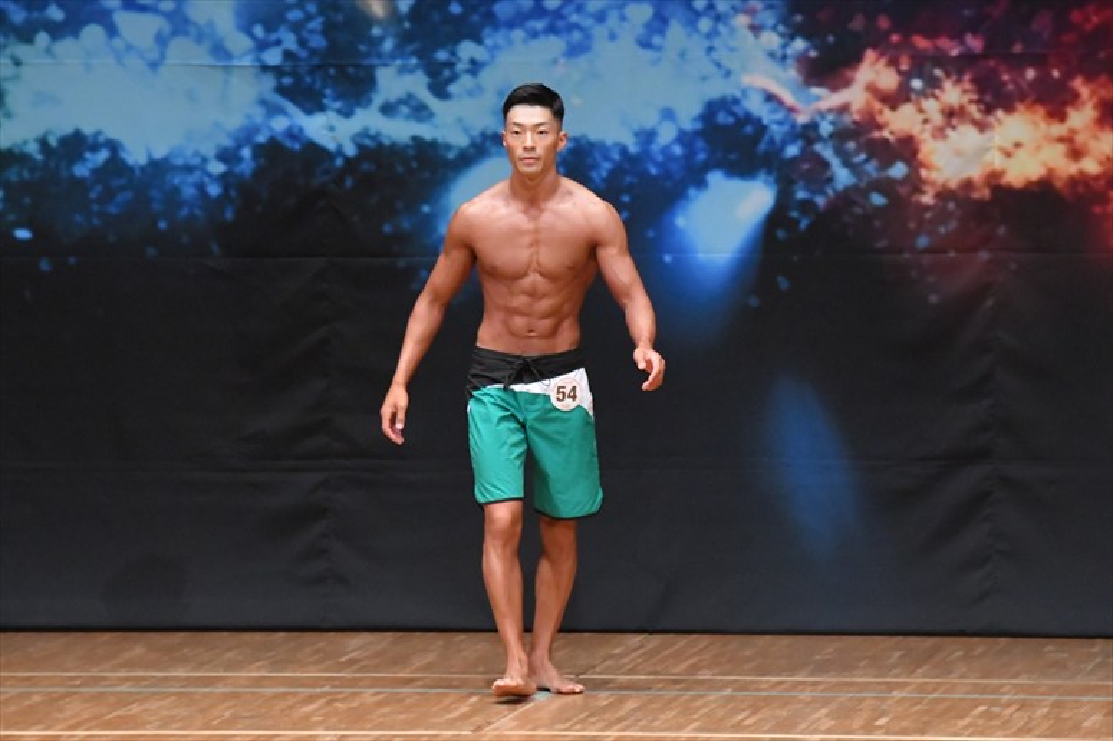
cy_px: 370
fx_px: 9271
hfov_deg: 6.9
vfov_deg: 4.6
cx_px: 556
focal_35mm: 300
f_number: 5.6
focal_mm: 200
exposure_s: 1/400
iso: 8000
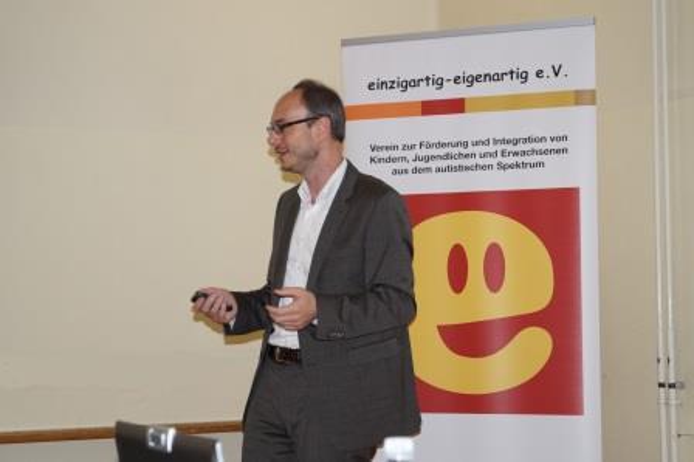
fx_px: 1445
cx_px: 347
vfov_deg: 18.2
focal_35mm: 75
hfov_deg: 27.0
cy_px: 231
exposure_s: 1/80
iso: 800
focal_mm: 50
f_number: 5.6
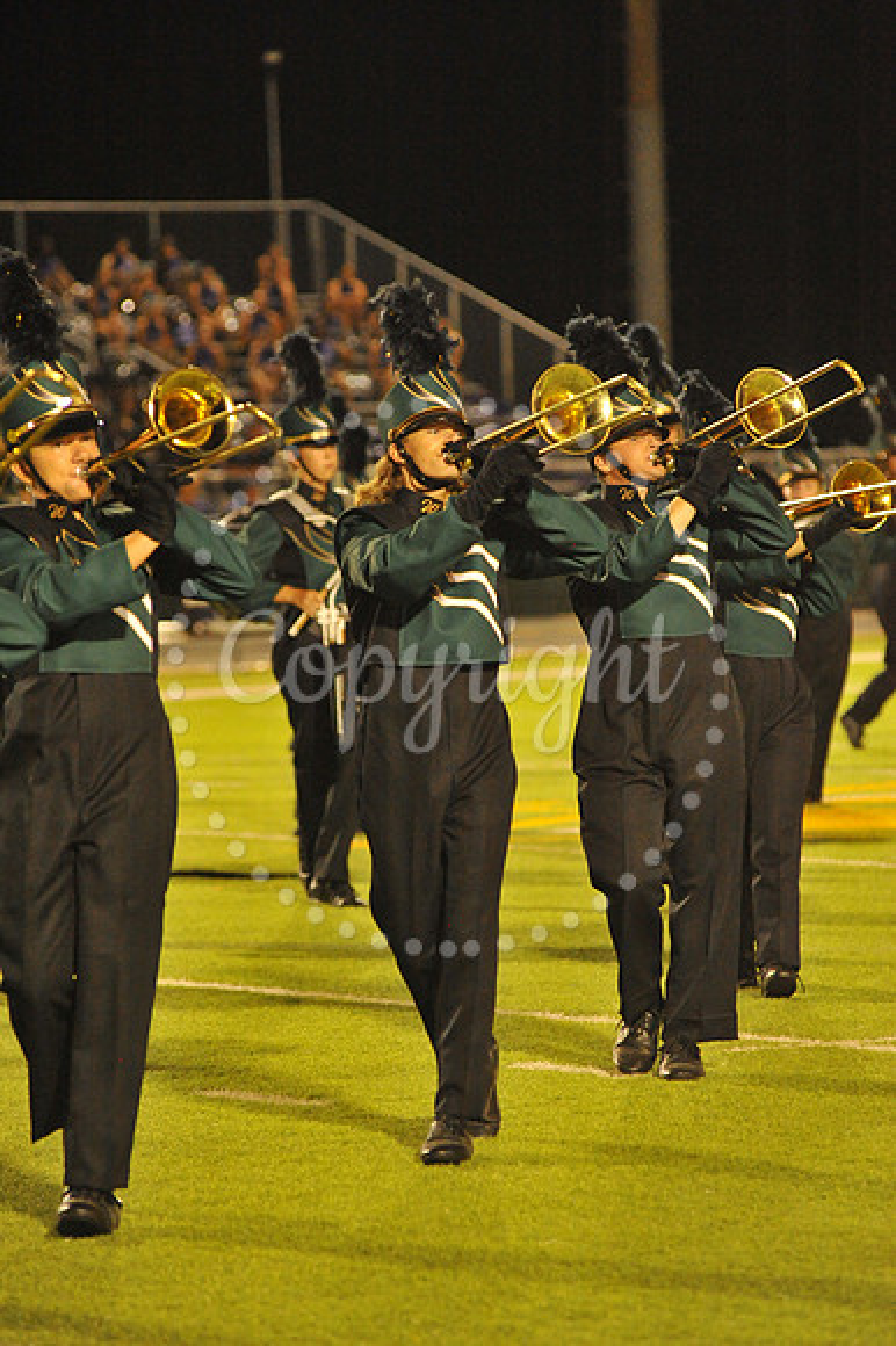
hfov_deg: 6.9
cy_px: 673
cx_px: 448
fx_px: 7475
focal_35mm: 200
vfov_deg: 10.3
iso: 6400
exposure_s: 1/200
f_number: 5
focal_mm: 200
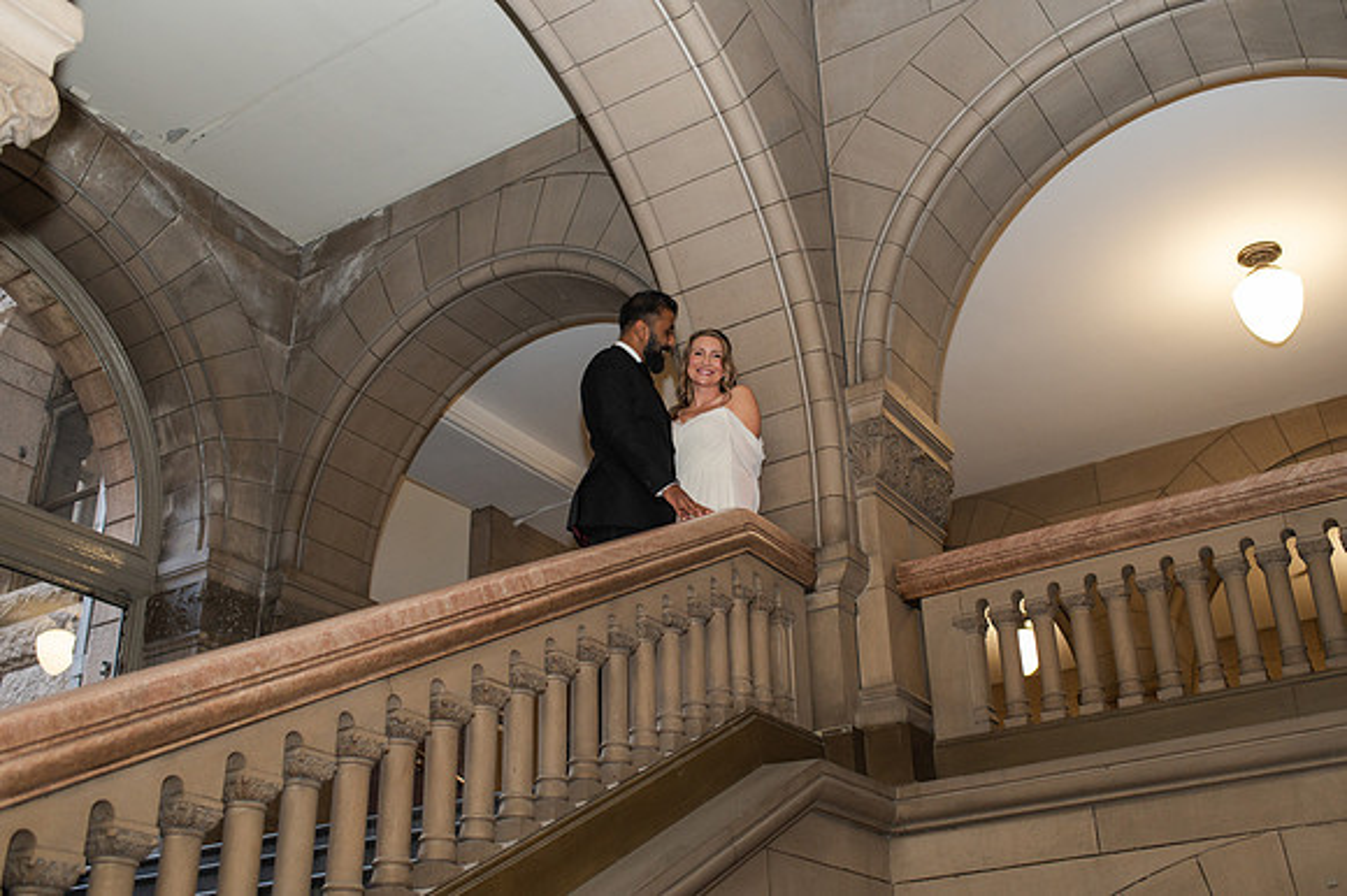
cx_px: 700
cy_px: 463
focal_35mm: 38
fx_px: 1416
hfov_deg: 50.9
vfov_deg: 35.1
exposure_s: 1/200
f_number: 3.5
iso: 1000
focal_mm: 35
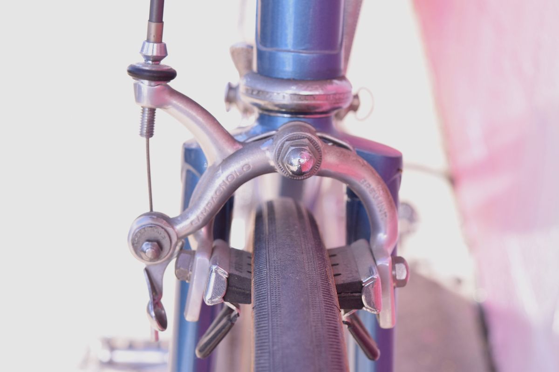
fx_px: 932
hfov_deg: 33.4
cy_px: 186
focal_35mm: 60
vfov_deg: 22.6
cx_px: 280
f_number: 9
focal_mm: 40
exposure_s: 1/250
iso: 400
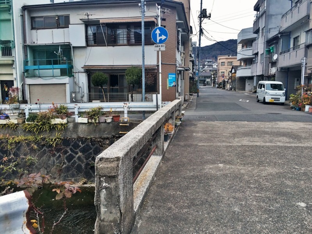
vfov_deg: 48.2
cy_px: 117
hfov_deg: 61.7
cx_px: 156
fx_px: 261
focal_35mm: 29
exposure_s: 1/15
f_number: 2.2
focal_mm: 4.15
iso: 50
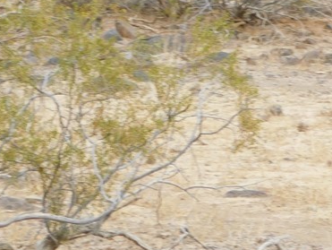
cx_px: 423
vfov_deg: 4.7
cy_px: -83
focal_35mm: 317
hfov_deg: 6.2
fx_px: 3043
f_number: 4.8
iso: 125
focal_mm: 20.3
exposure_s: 1/160
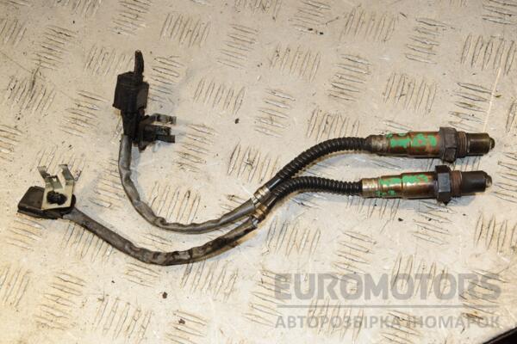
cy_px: 172
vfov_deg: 25.8
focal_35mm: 52
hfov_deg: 37.9
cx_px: 258
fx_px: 754
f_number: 9
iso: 800
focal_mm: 35
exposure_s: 1/200
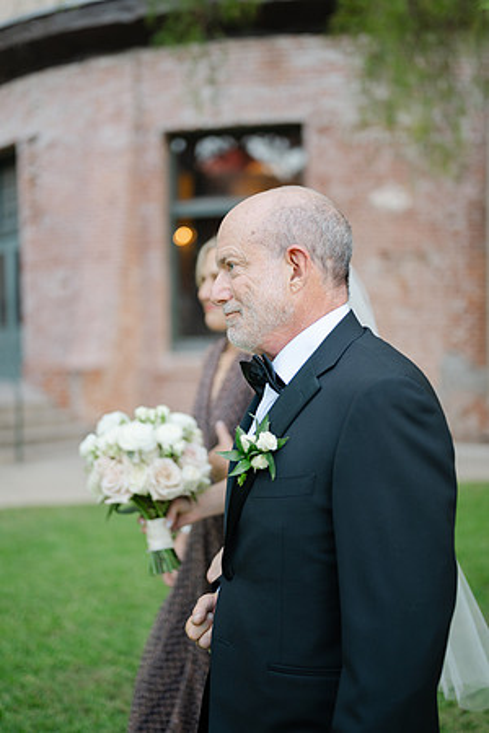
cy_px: 366
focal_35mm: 50
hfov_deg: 27.0
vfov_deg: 39.6
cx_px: 244
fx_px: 1019
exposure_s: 1/400
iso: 100
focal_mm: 50
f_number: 1.8
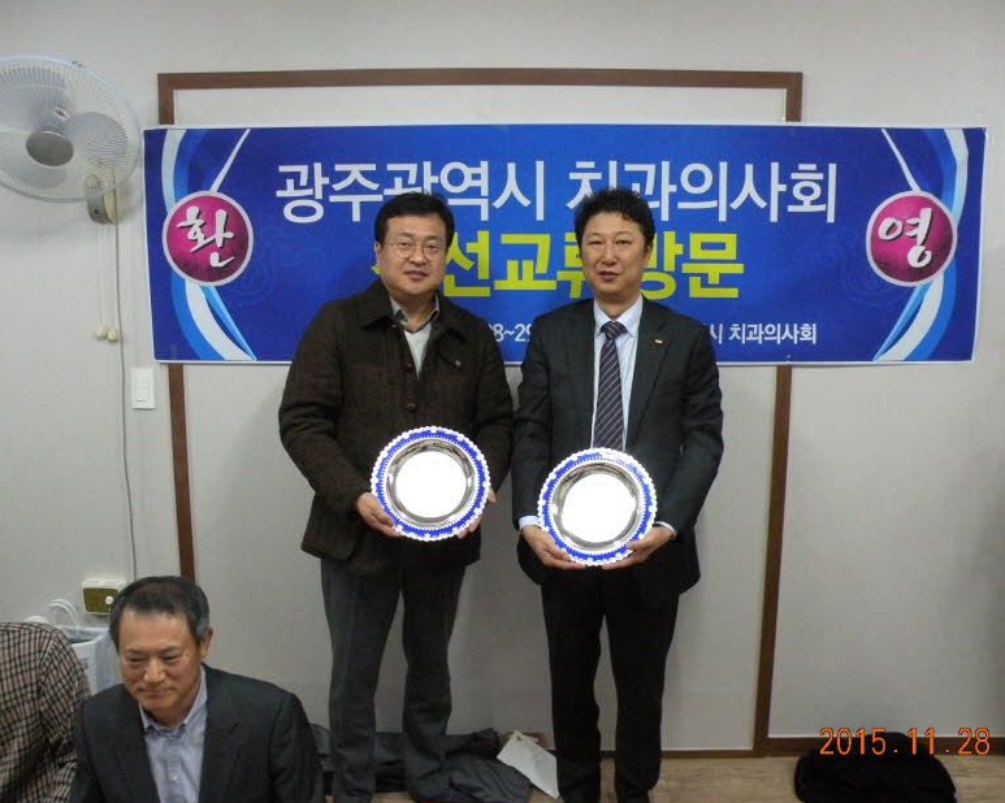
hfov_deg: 60.5
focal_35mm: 29
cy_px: 413
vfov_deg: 50.0
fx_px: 862
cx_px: 503
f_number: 2.8
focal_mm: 4.7
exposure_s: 1/44.8
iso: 400
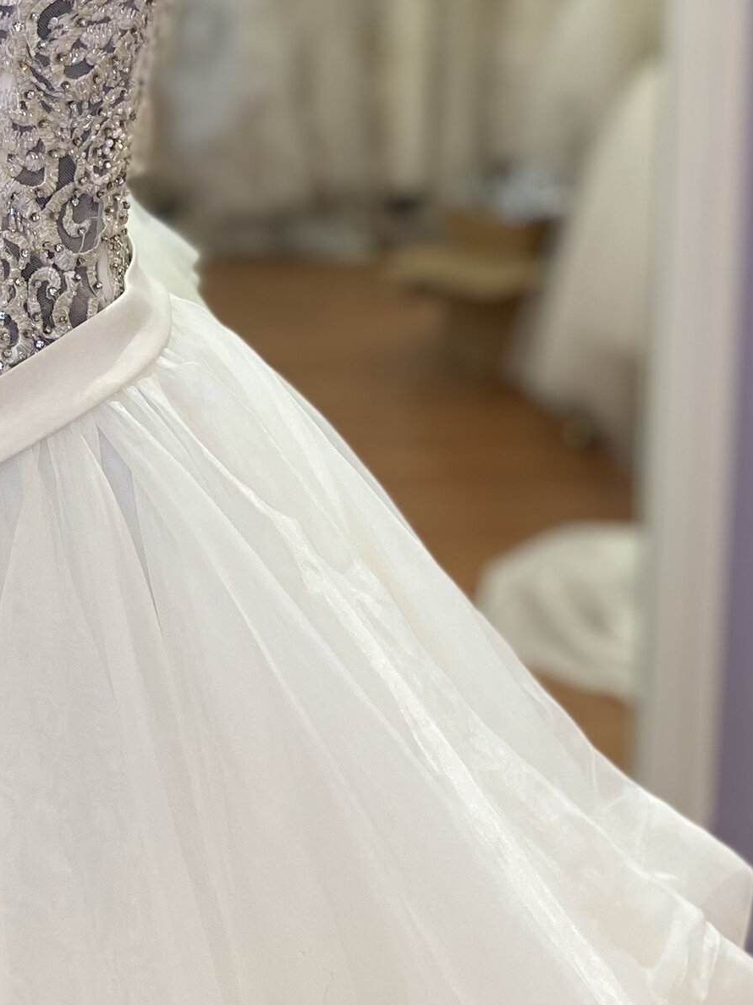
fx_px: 2118
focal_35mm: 73
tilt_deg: -9.7
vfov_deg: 26.4
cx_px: -102
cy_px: 260
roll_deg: +1.4
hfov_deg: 19.2
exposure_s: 1/60
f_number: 1.8
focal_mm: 4.25
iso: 80
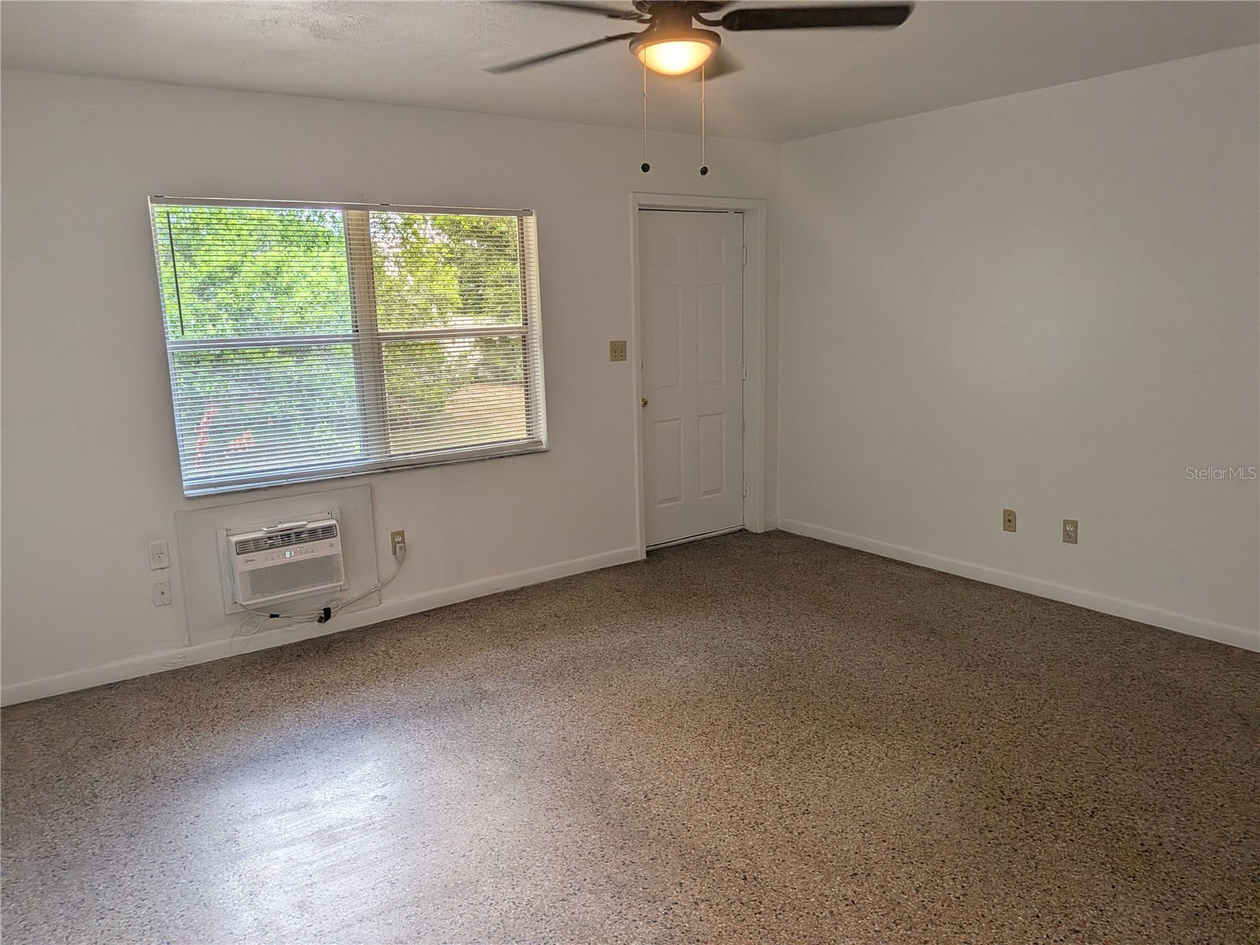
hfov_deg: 71.6
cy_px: 472
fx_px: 874
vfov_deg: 56.8
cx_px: 630
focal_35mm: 24
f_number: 1.7
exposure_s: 1/236
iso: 26
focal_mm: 4.53
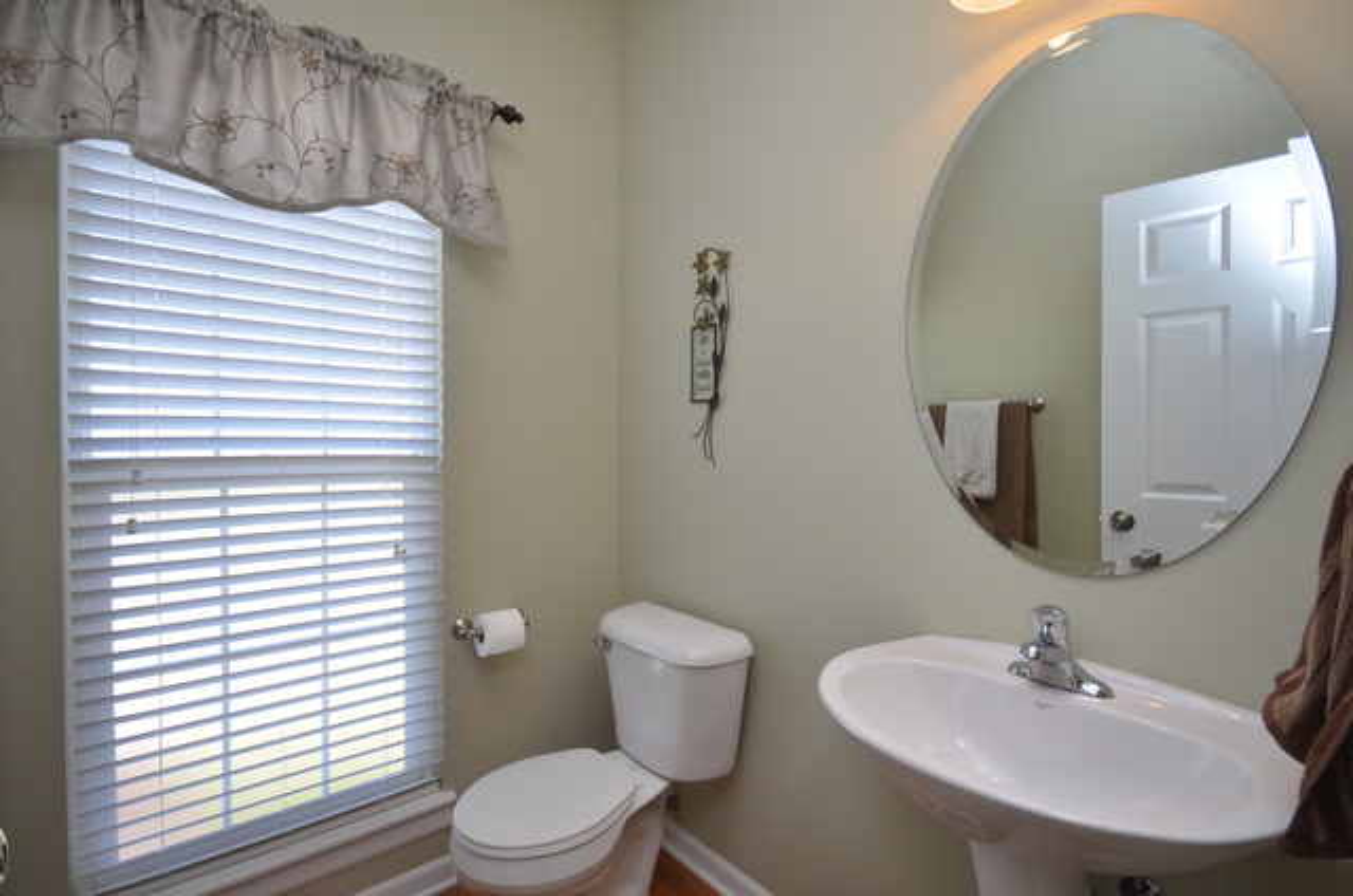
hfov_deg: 95.1
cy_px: 448
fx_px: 619
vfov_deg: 71.8
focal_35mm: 16
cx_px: 676
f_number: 5.6
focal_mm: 11
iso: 320
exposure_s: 1/125
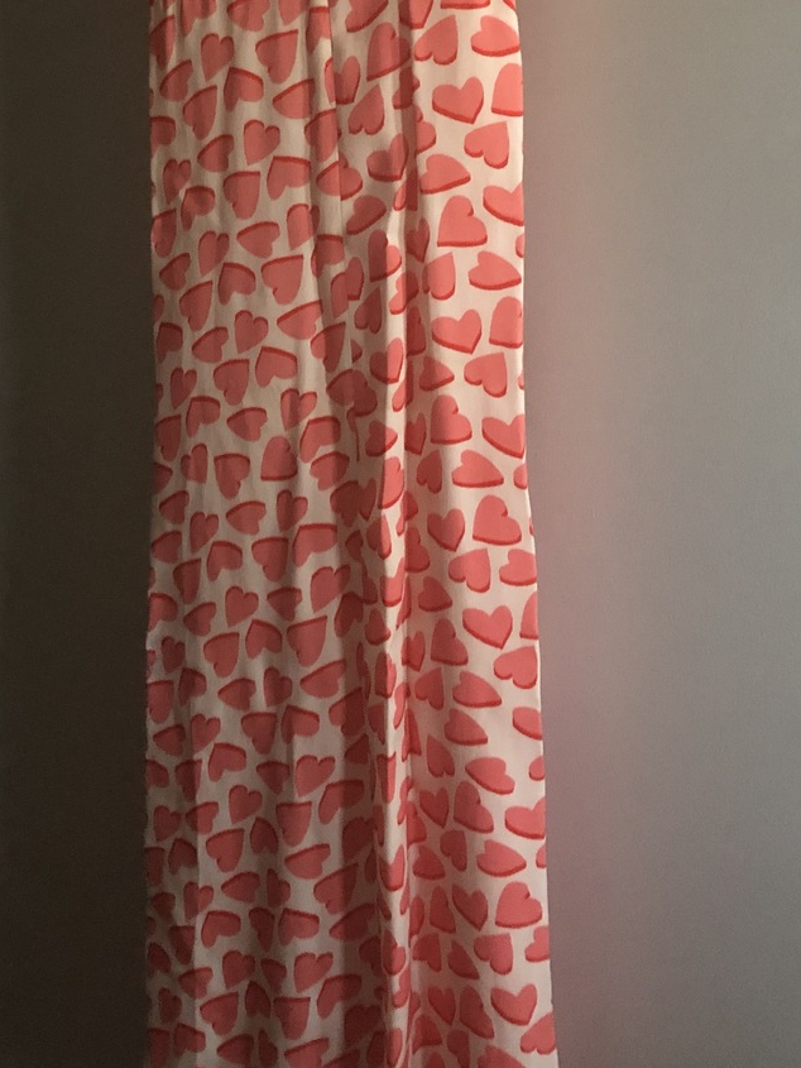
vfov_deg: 35.4
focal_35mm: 53
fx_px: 1635
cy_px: 268
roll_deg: +0.3
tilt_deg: -10.7
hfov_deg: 27.5
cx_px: 350
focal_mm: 3.99
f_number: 1.8
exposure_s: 1/4
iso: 125
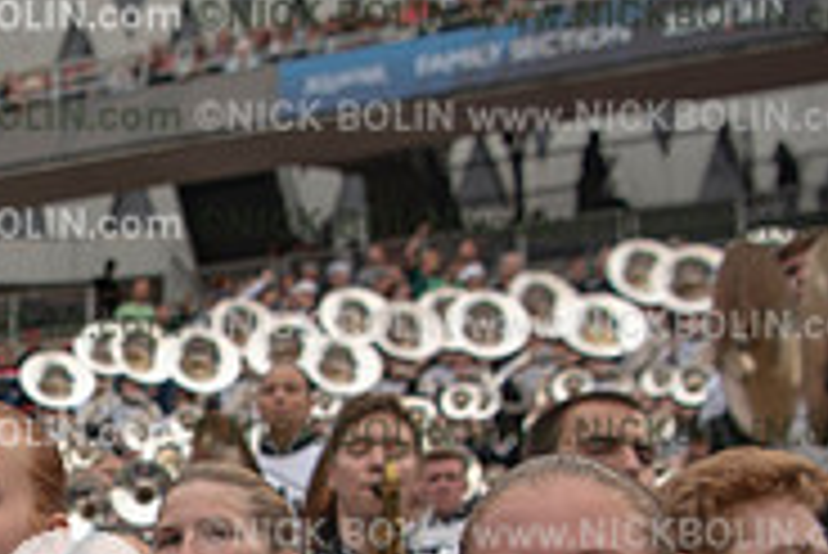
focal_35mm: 82
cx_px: -166
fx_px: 1887
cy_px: 745
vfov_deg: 15.7
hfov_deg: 22.7
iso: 250
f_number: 3.5
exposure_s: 1/1000
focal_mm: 26
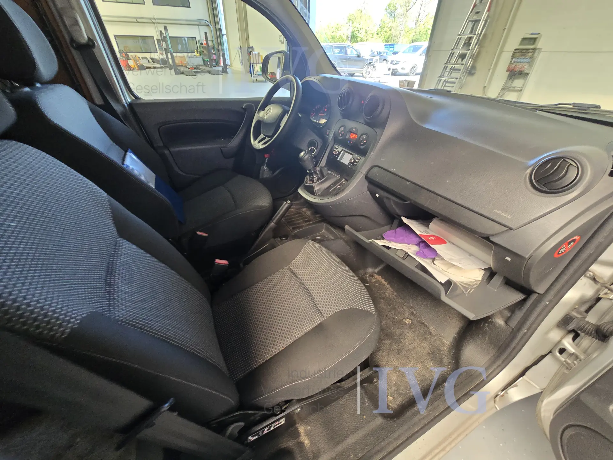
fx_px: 230
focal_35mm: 13
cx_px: 306
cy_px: 230
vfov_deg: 89.9
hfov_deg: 106.2
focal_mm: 2.2
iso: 250
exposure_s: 1/50
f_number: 2.2
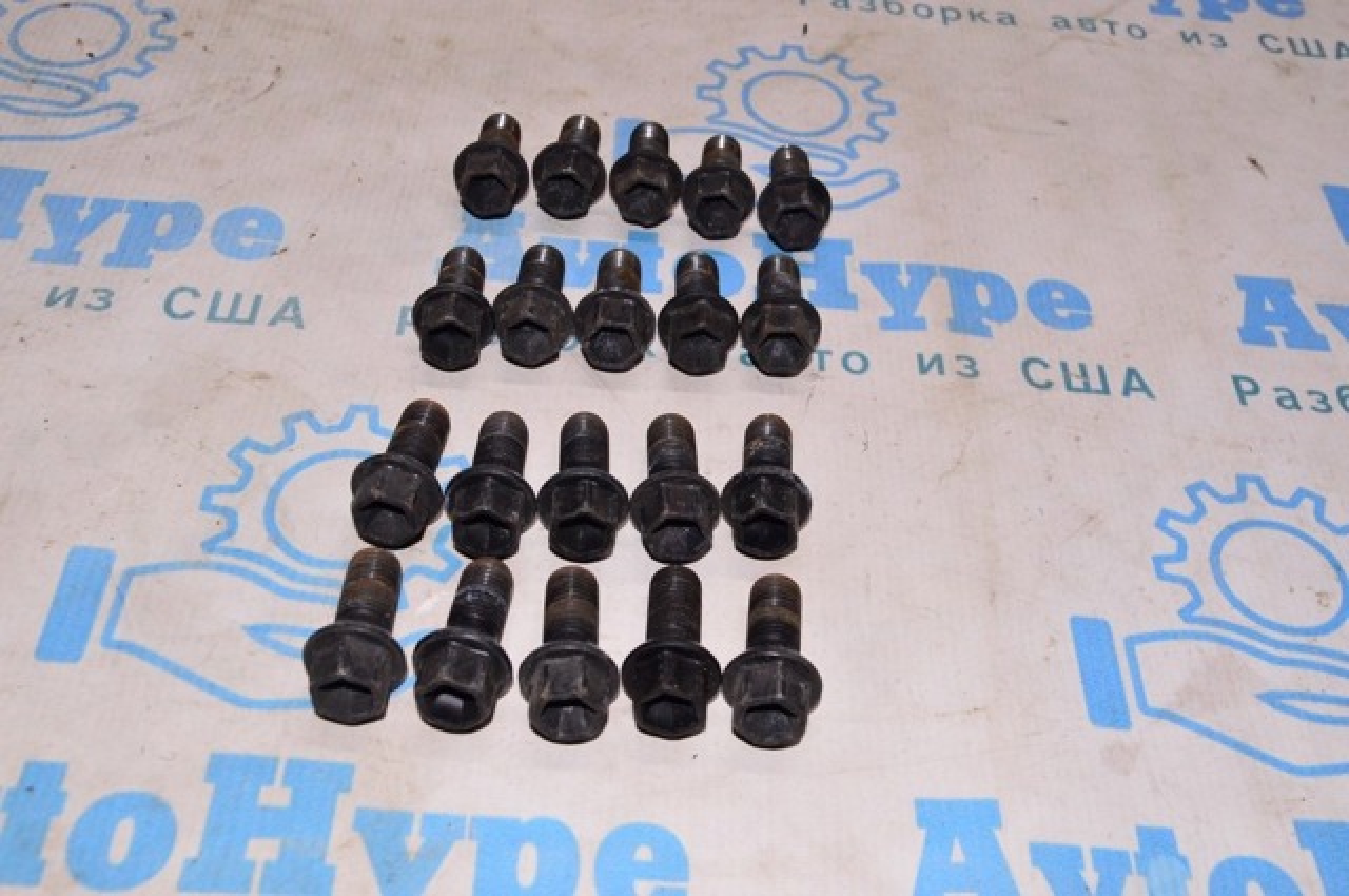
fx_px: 1403
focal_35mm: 38
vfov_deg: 35.4
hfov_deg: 51.3
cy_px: 448
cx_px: 674
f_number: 8
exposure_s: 1/200
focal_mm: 25
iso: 1600
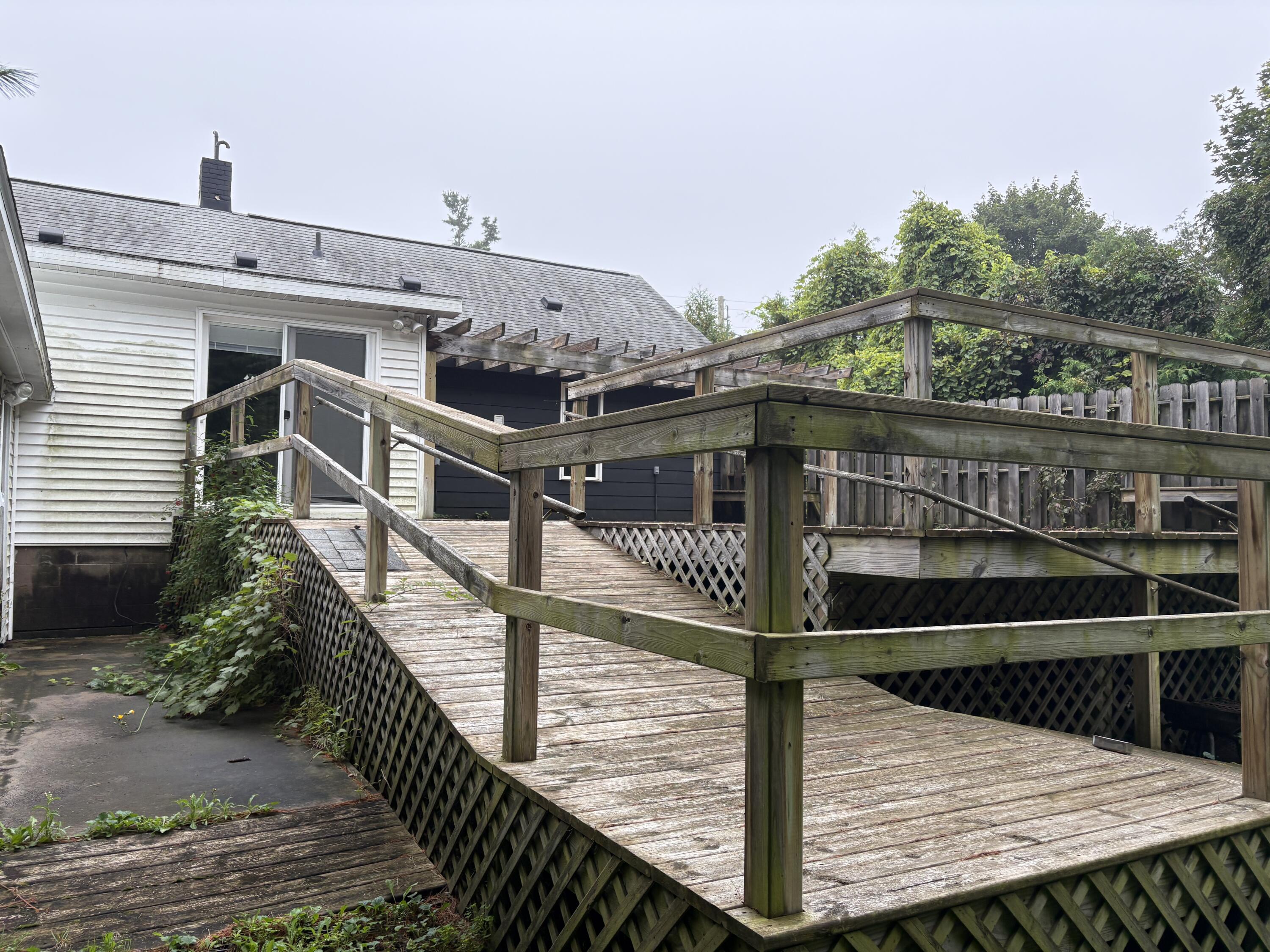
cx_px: 635
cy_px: 476
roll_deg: +0.0
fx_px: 954
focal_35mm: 26
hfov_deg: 67.3
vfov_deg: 53.1
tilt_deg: +2.8
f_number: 1.6
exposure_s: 1/123
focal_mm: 5.96
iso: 50
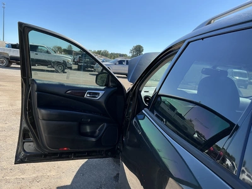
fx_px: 204
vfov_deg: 49.7
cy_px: 94
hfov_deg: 63.4
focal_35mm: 28
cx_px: 126
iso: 25
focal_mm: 3
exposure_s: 1/691
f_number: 1.8
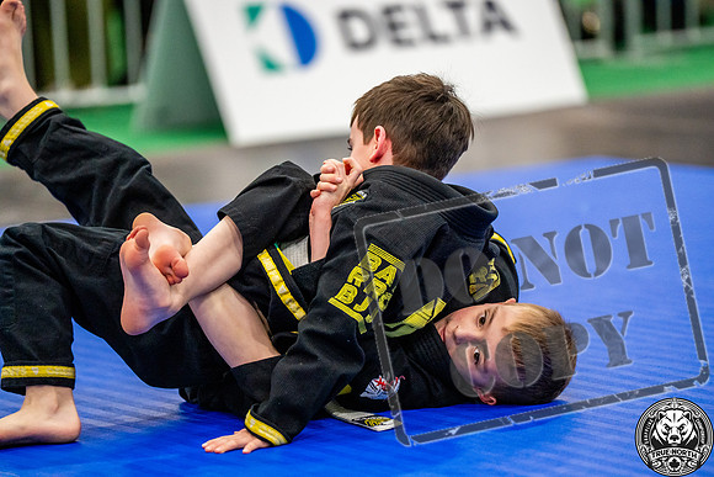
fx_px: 3967
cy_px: 238
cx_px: 357
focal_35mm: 200
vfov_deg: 6.9
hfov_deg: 10.3
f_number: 2.8
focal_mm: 200
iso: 5000
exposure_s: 1/500
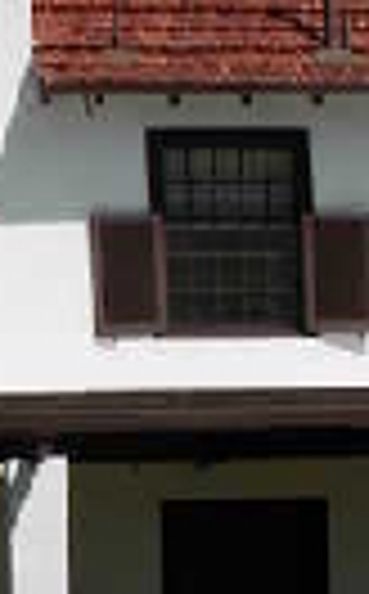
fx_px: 2376
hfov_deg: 8.6
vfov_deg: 14.2
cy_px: 382
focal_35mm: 147
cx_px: -266
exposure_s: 1/1024
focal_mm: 6.3
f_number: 4.9
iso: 79
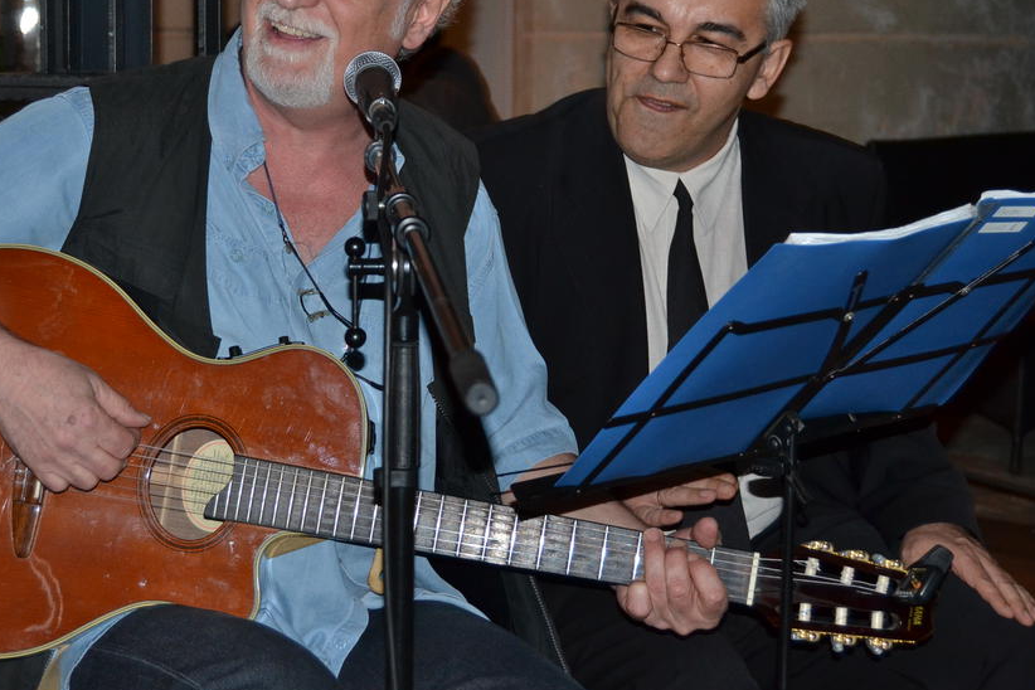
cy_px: 215
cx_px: 394
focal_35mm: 92
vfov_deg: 14.8
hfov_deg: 22.1
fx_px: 2645
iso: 800
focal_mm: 42
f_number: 5
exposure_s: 1/60
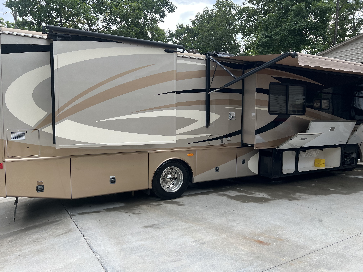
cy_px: 136
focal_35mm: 26
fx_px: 273
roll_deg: -1.2
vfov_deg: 53.1
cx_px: 182
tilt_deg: -3.8
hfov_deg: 67.3
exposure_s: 1/547
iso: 50
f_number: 1.5
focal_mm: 5.7
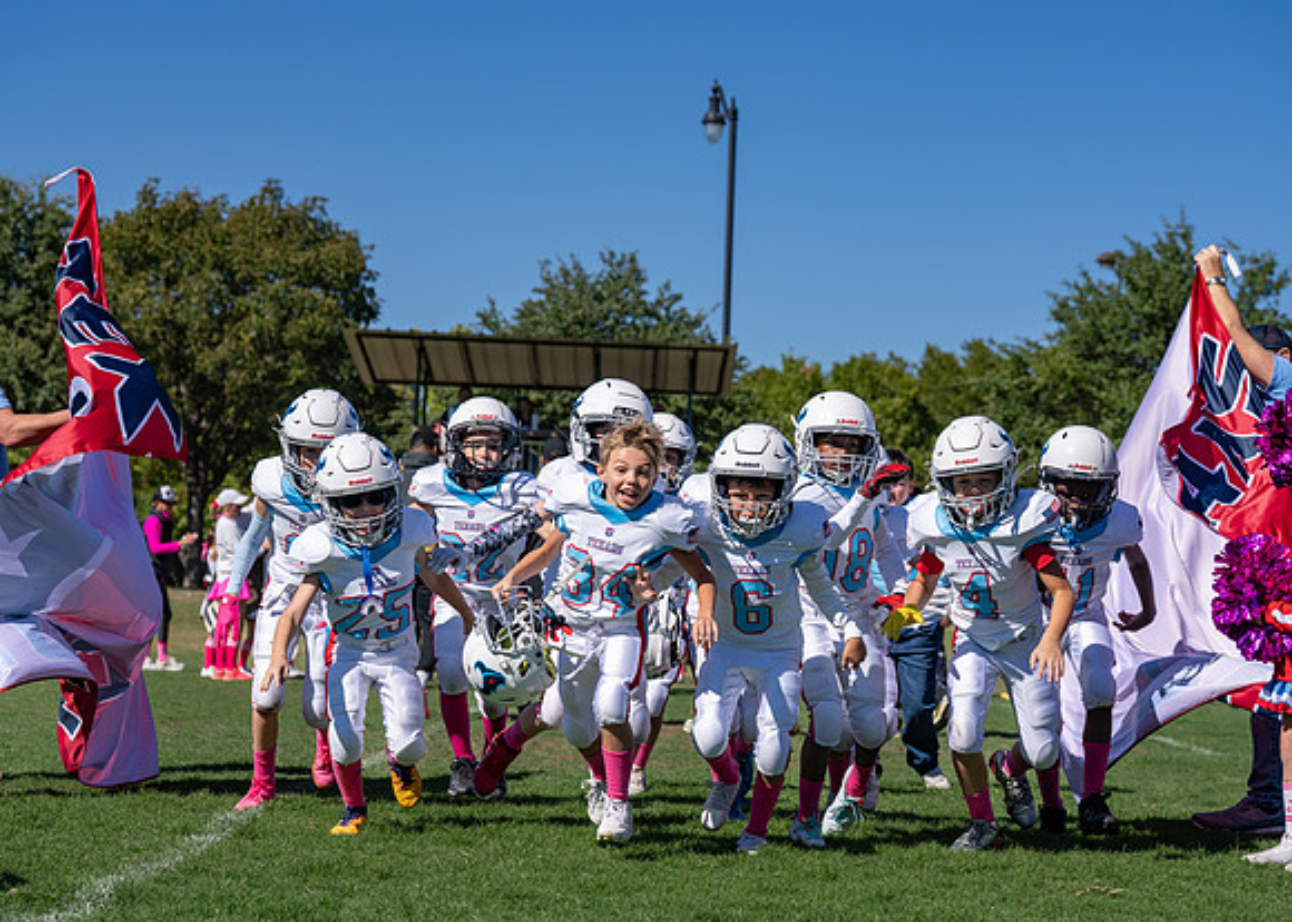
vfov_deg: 17.6
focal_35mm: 81
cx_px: 654
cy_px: 495
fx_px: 2980
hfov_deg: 24.5
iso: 125
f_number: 5
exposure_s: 1/1600
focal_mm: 70
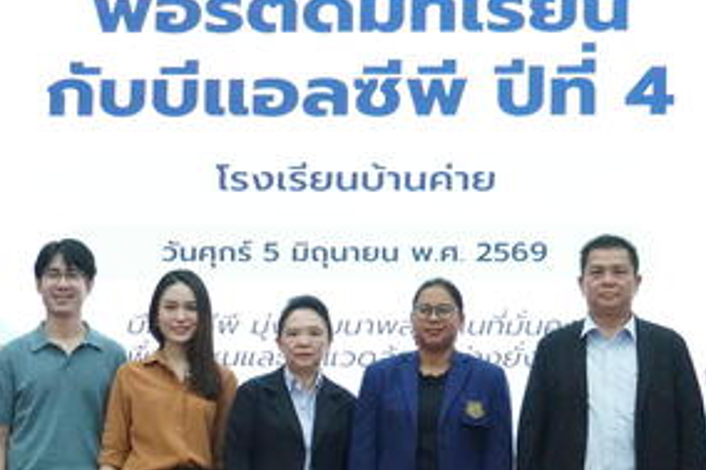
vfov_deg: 10.9
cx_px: 594
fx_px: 2452
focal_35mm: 125
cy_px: 185
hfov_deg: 16.2
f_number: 5.6
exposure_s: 1/320
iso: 5000
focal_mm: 37
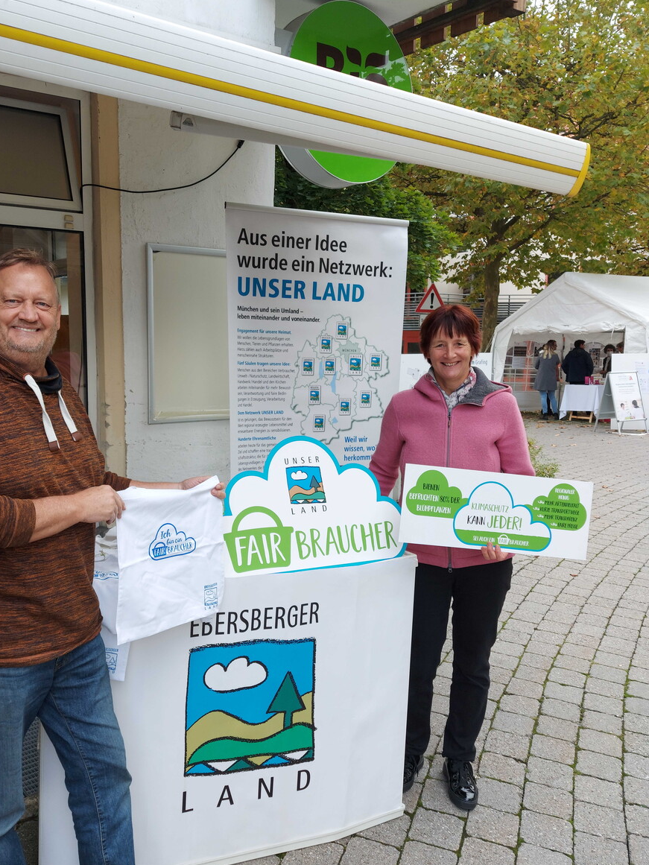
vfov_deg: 58.3
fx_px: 775
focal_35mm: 31
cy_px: 432
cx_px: 246
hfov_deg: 45.1
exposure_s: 1/129
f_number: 1.8
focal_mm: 5.23
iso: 32
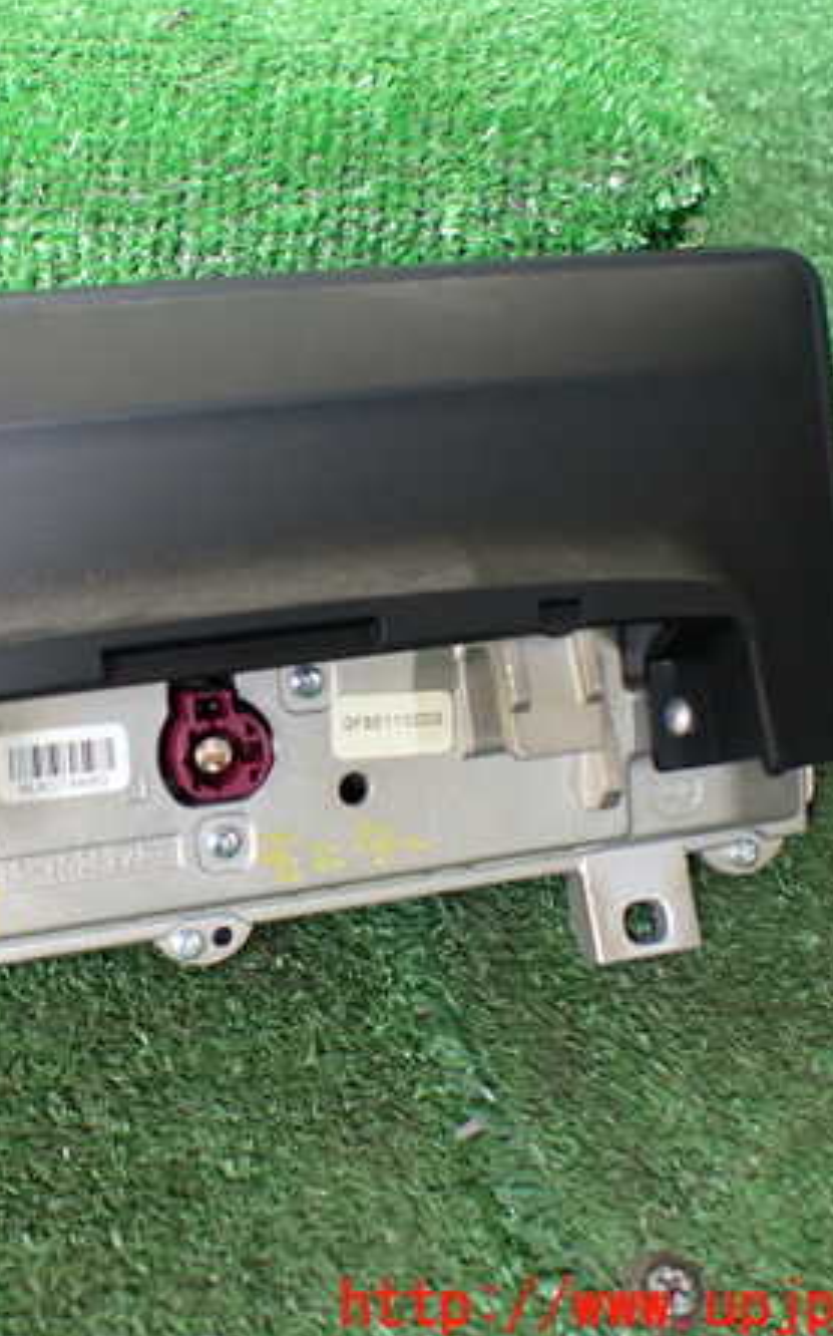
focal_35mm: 43
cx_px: 117
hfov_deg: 28.9
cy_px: 668
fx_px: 1564
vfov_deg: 46.2
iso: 500
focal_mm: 5.4
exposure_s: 1/125
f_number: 2.3
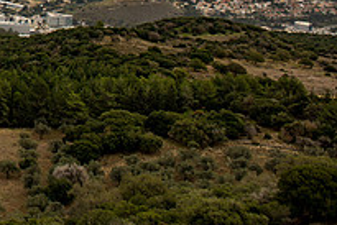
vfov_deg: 18.3
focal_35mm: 68
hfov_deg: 25.0
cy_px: -88
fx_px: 637
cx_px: -118
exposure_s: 1/800
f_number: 3.5
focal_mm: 24
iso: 100
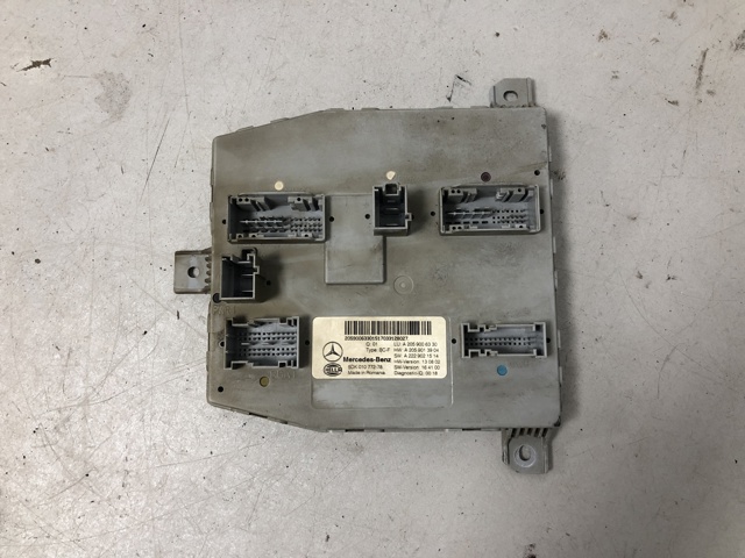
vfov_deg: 49.7
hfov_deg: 63.4
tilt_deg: -82.8
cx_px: 372
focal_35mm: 28
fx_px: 603
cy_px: 279
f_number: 1.8
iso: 40
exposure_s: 1/25
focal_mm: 4
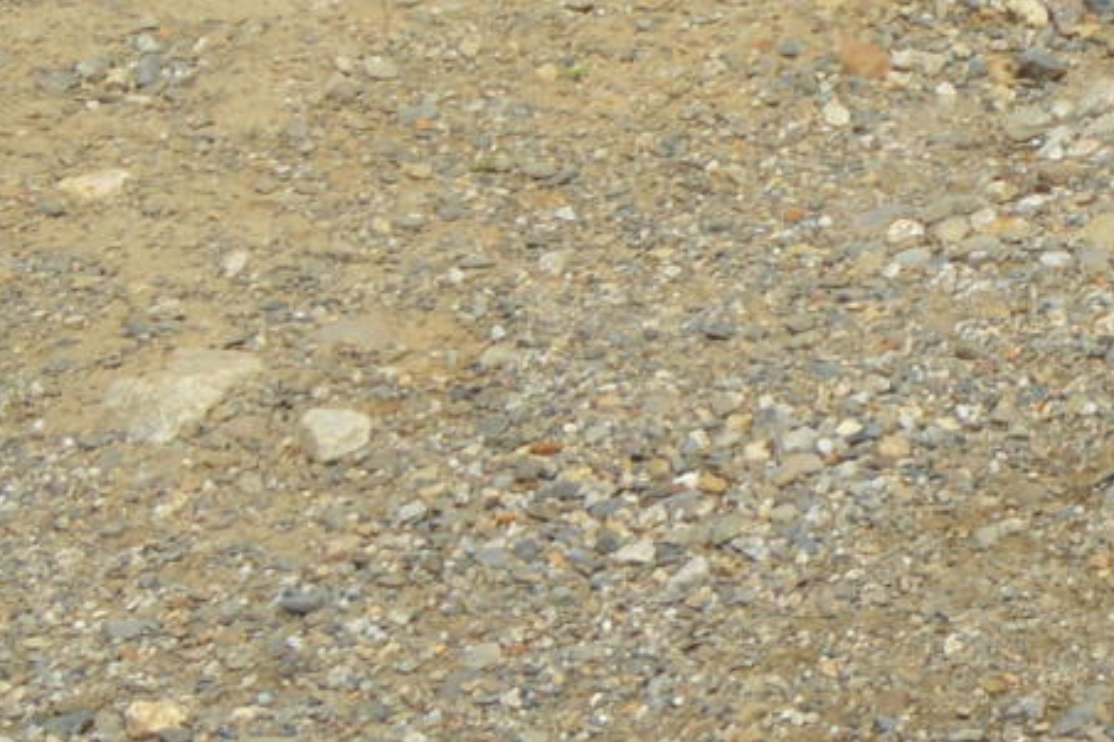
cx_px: 2871
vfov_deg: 5.9
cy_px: -1413
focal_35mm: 219
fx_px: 6774
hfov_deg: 8.4
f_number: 9
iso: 100
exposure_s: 1/320
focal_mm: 22
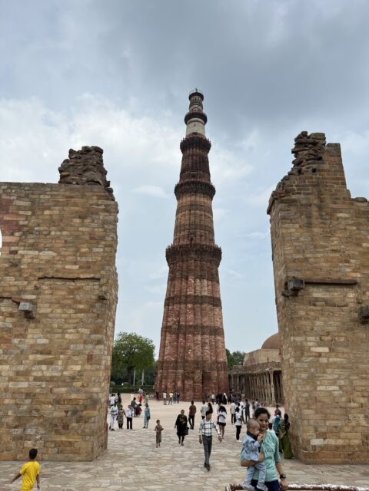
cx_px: 184
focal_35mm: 24
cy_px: 246
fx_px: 341
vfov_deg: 71.6
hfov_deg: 56.8
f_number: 1.78
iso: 80
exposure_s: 1/2000
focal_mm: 6.76
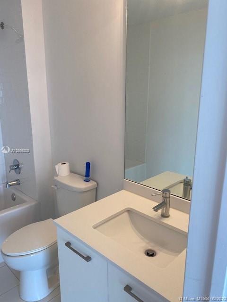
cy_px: 151
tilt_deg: -15.0
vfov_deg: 67.3
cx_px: 114
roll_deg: -0.7
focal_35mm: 26
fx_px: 227
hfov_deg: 53.1
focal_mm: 4.25
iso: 80
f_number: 1.8
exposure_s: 1/120
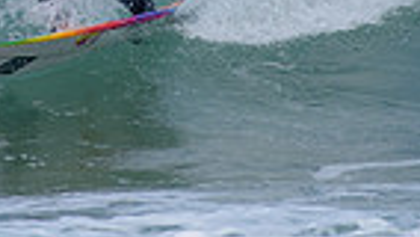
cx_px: 38
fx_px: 23786
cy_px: -132
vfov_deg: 0.6
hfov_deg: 1.0
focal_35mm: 2135
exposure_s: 1/2500
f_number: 6.3
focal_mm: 500
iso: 250
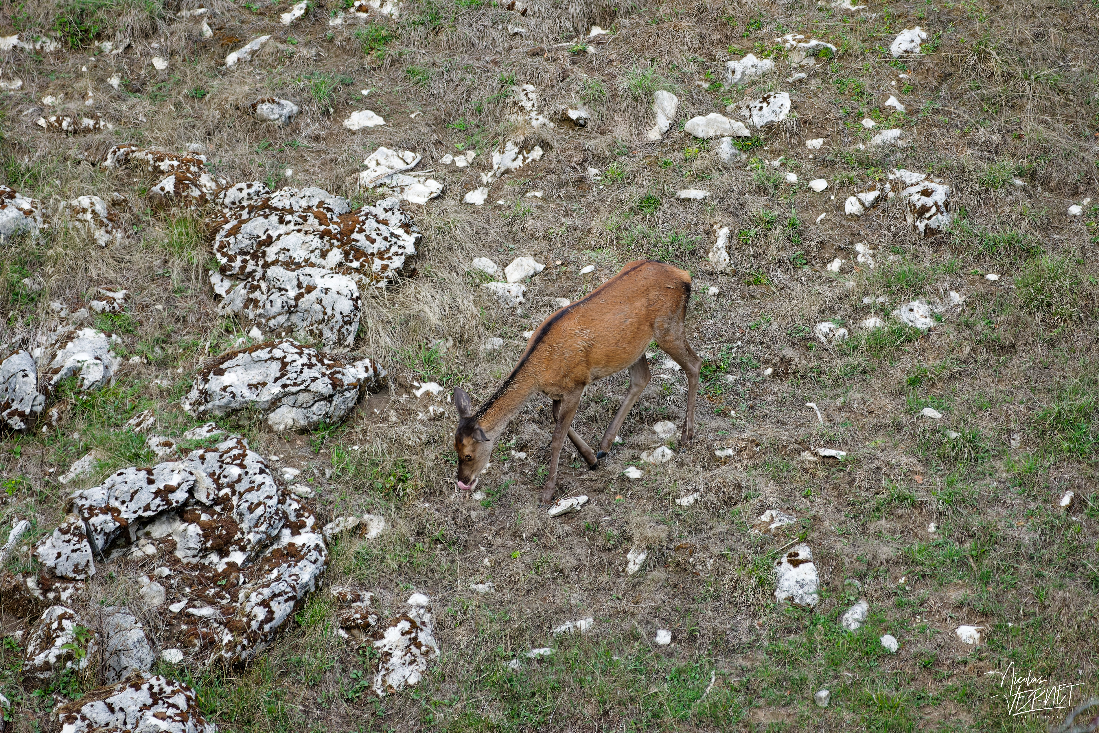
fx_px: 22894
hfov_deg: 2.7
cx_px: 550
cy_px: 366
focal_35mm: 750
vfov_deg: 1.8
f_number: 6.3
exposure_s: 1/500
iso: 1800
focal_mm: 500
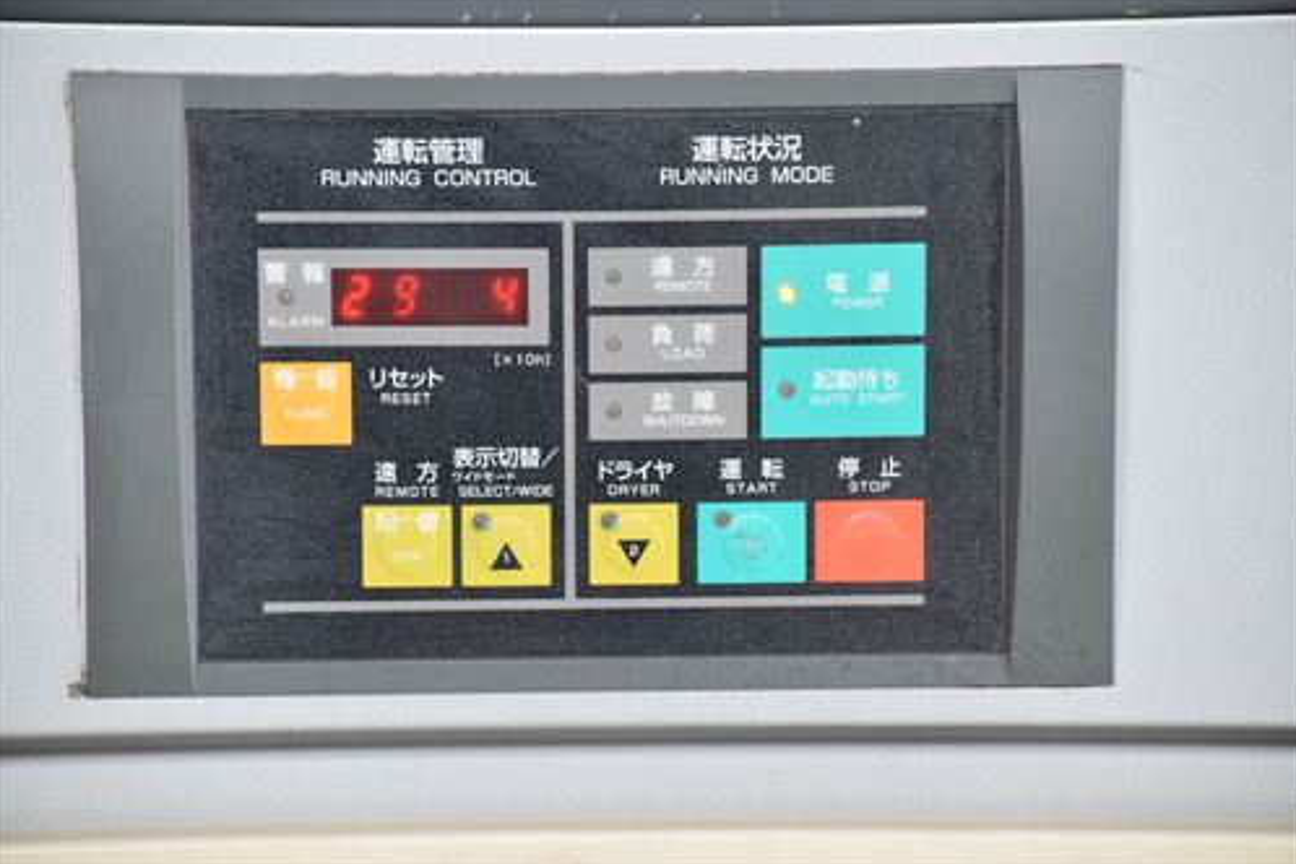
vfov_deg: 7.6
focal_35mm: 181
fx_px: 6515
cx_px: 648
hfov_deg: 11.4
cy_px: 432
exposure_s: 1/100
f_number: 6.3
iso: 1250
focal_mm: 120
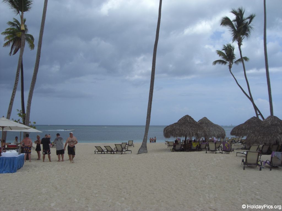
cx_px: 141
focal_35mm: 38
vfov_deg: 37.7
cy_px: 106
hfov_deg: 49.0
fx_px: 310
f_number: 8
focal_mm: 6.2
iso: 64
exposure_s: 1/200
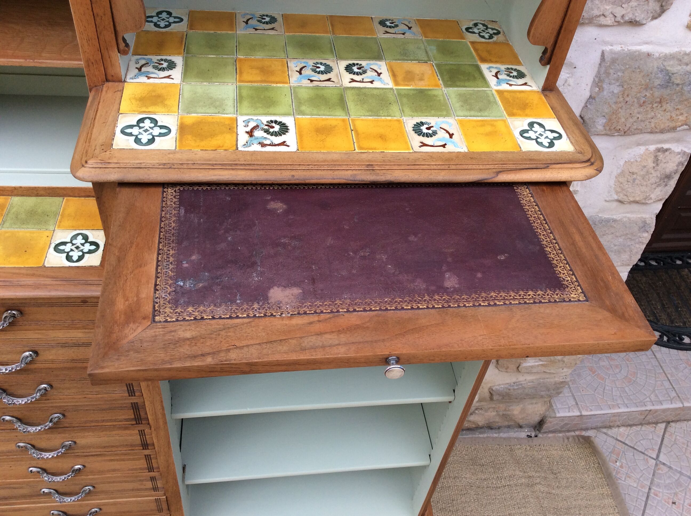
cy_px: 258
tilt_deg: -42.8
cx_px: 346
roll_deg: -7.2
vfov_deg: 44.1
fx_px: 638
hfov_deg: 56.9
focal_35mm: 32
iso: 32
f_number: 2.4
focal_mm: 3.3
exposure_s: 1/170
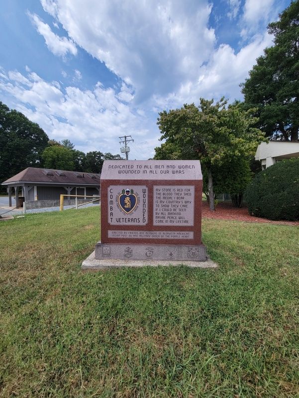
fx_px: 150
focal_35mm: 13
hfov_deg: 90.0
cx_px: 150
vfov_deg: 106.1
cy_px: 199
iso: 50
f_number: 2.2
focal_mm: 2.2
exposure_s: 1/2000
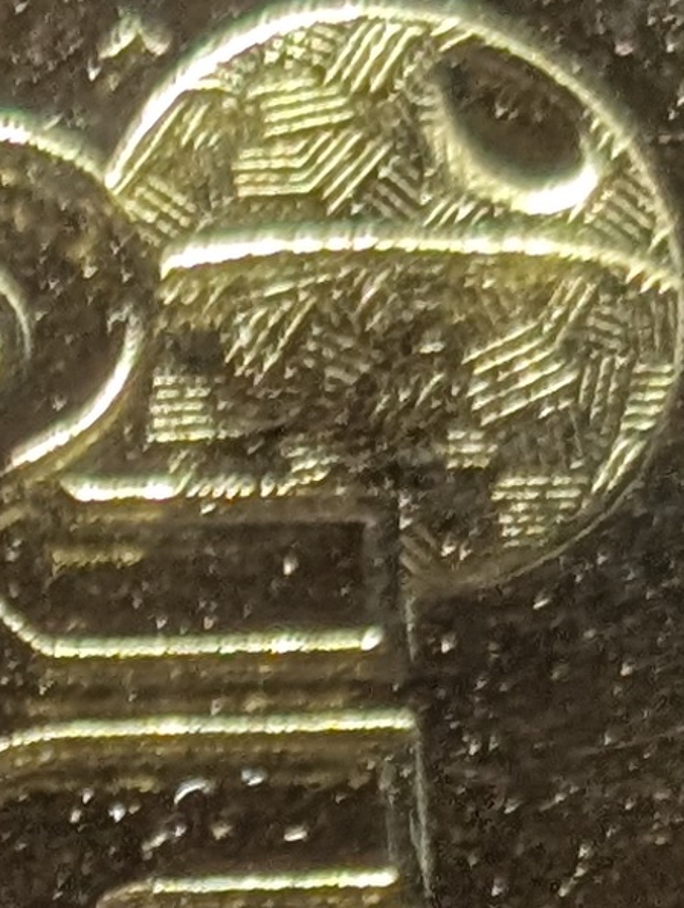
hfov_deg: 4.4
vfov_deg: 5.7
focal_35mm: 336
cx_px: -676
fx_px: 8830
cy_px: 2263
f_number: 1.68
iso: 45
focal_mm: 6.9
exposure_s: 1/25.4
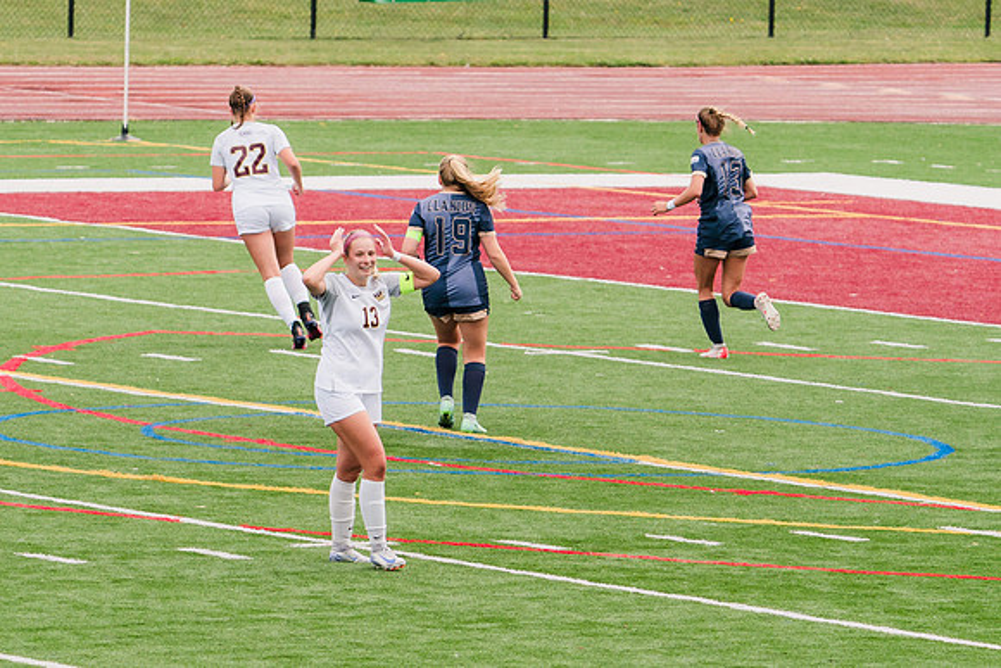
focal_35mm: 371
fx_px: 10307
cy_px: 395
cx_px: 432
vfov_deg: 3.7
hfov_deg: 5.6
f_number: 5.6
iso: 640
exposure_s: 1/1600
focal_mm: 200
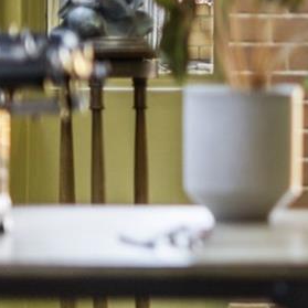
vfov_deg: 7.2
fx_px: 2456
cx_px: 735
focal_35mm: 244
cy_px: 32
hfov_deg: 6.8
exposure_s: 1/80
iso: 100
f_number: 1.8
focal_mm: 50
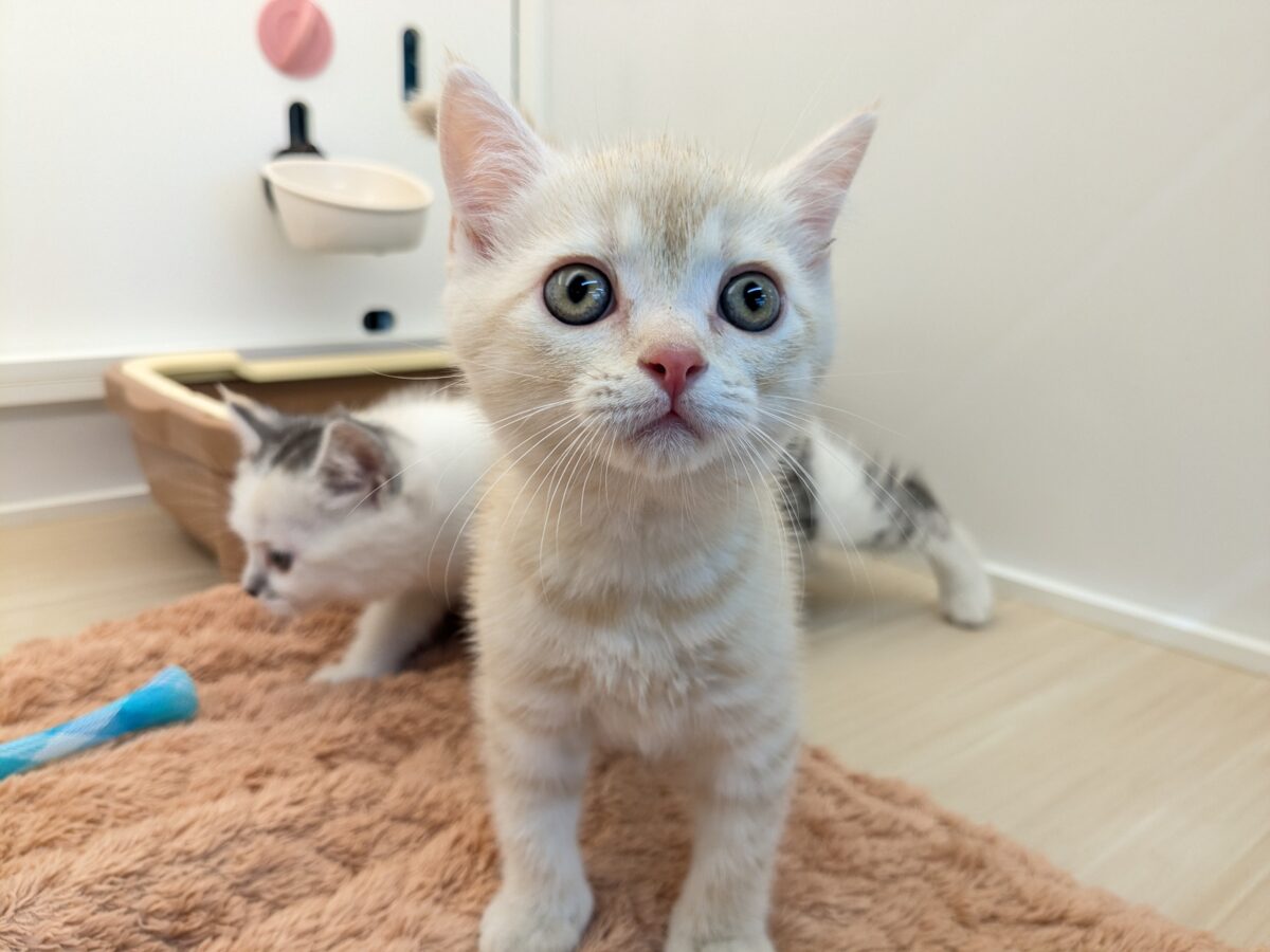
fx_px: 991
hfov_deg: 65.3
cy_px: 476
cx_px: 635
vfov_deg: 51.4
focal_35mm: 27
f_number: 1.73
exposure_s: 1/99.9
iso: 81
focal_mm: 4.38
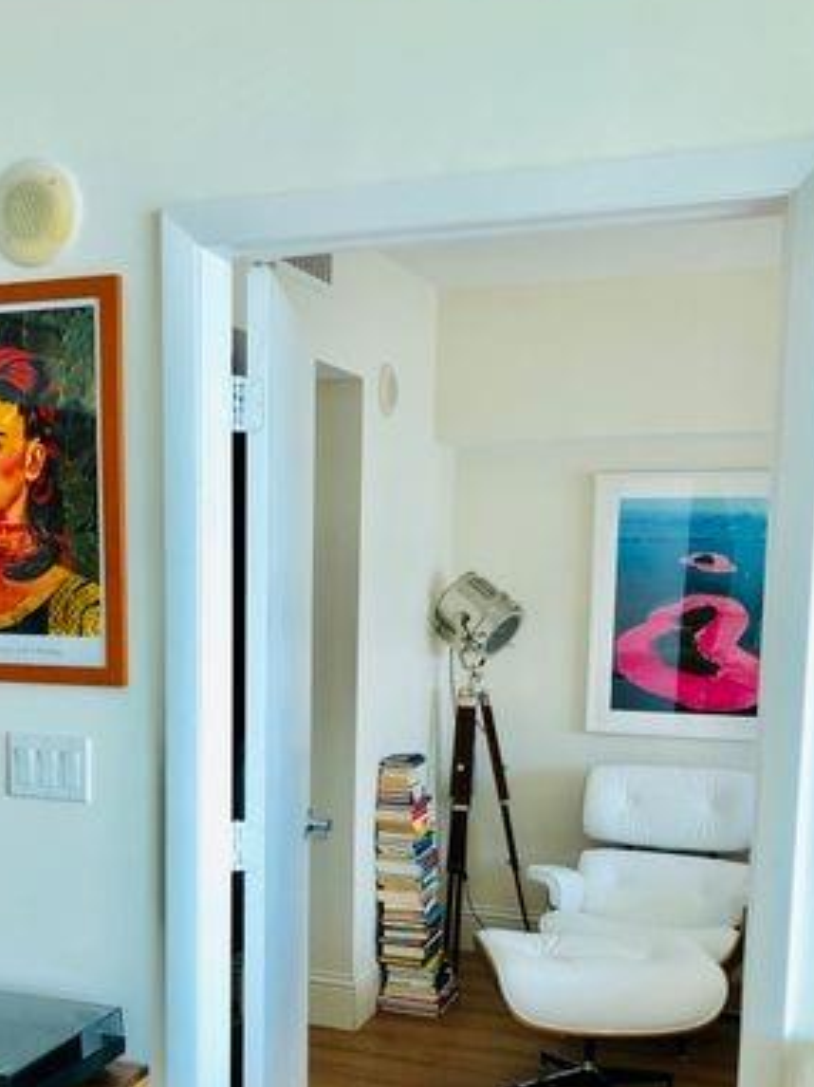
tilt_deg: -6.8
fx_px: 1381
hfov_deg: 32.6
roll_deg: -0.4
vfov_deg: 42.1
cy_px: 765
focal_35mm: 44
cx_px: 268
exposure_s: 1/40
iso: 25
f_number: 1.8
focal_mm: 3.99
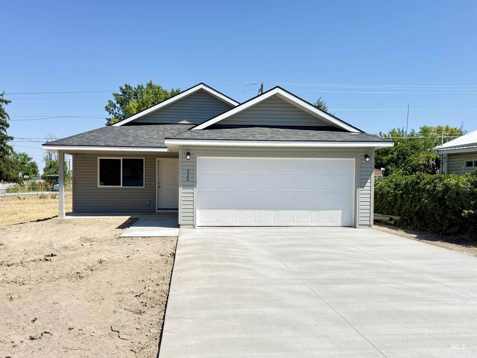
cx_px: 238
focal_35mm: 24
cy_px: 179
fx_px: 331
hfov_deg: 71.6
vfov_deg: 56.8
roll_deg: -0.4
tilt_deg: -0.4
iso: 80
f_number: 1.78
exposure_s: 1/1618
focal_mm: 6.76
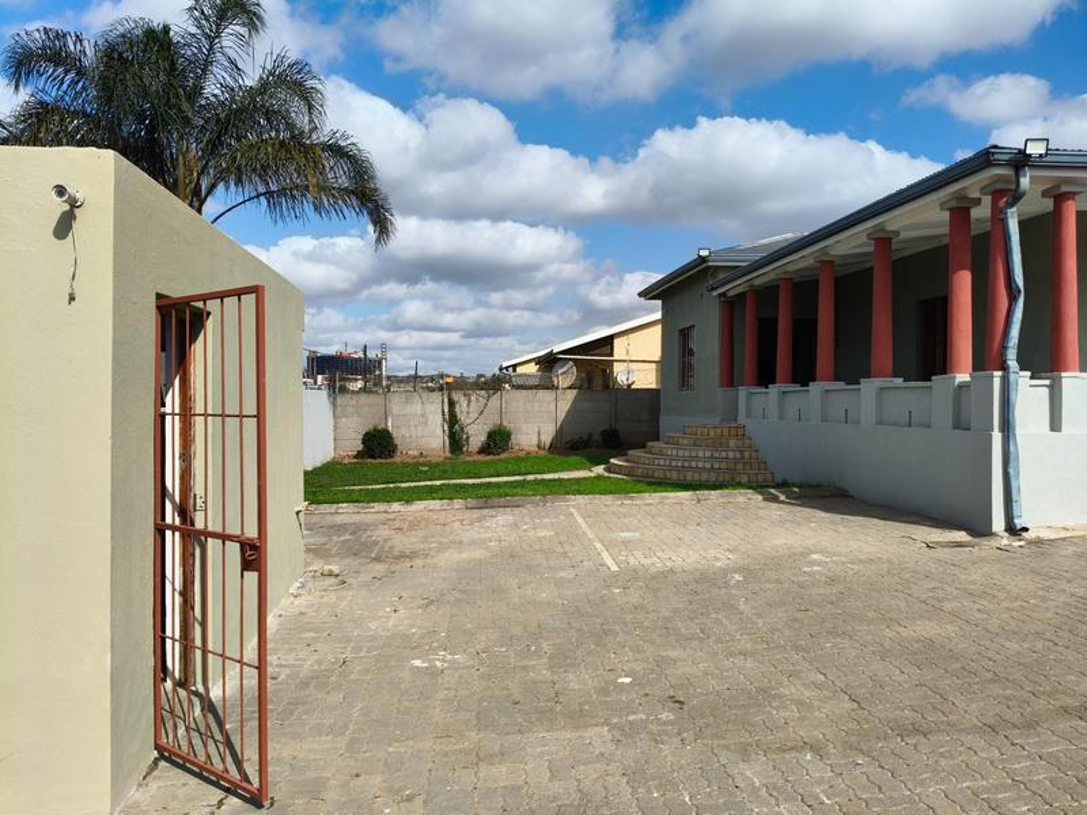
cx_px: 544
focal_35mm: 26
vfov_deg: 53.1
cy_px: 408
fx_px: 816
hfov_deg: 67.3
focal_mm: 4.84
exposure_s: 1/2765
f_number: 1.8
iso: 80
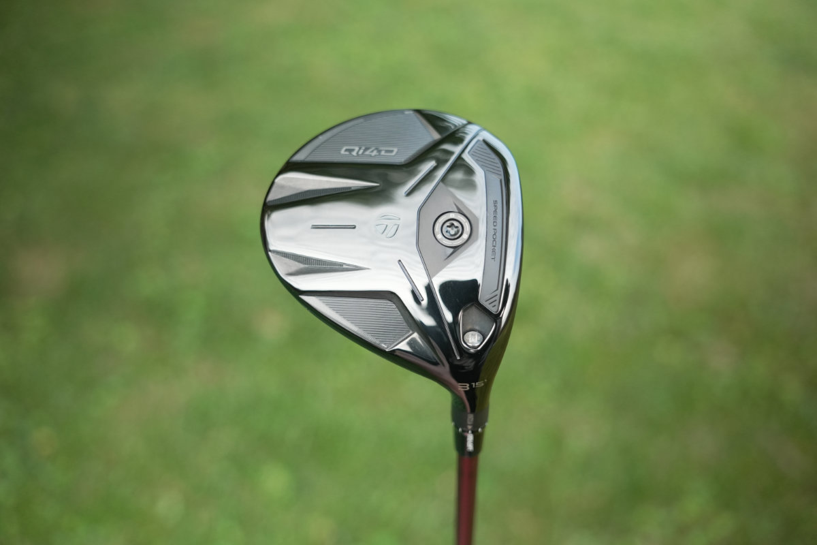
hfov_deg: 59.0
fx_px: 722
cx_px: 408
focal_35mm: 32
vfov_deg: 41.4
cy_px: 272
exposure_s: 1/50
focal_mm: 21.2
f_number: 1.8
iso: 800
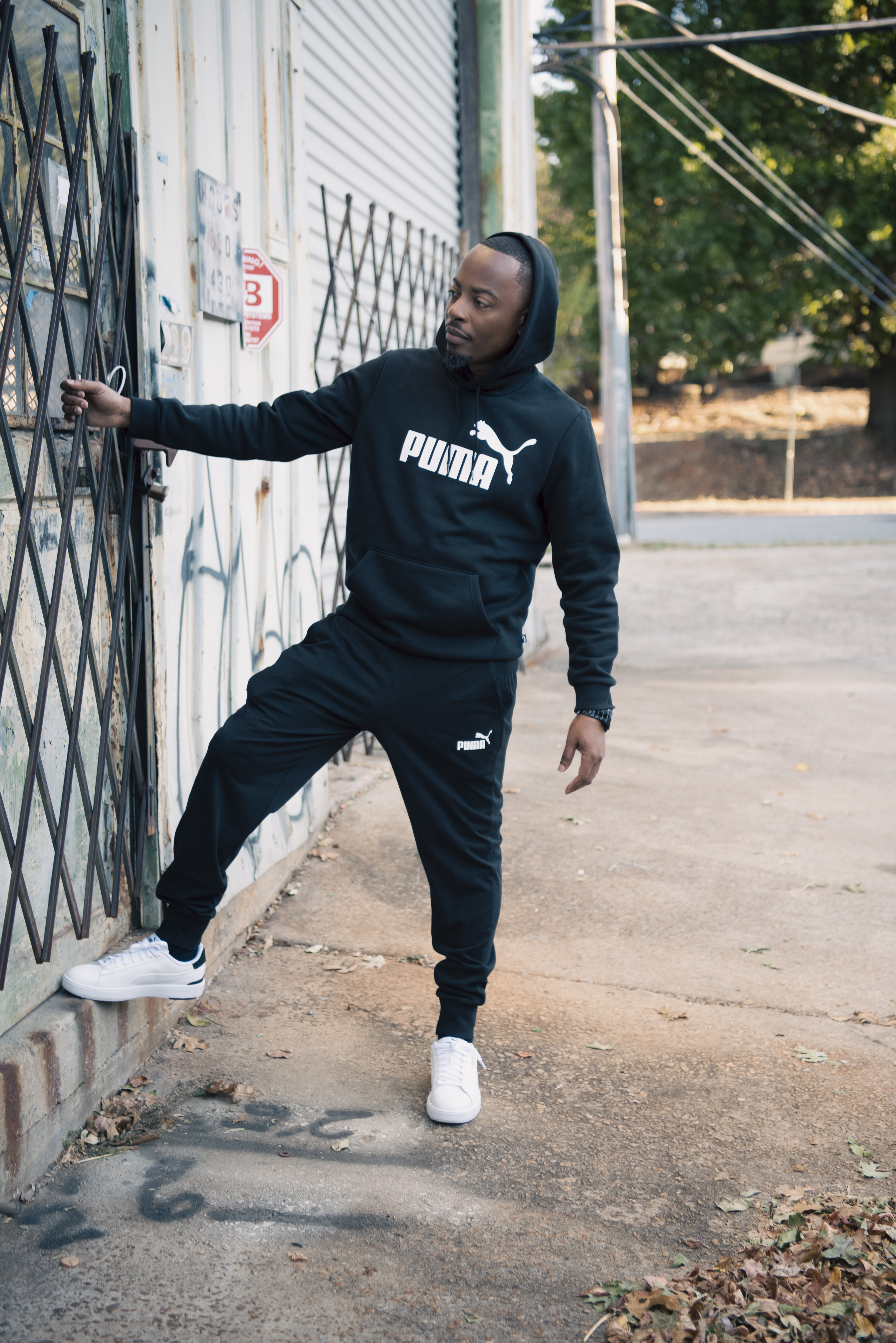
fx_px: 1865
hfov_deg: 27.0
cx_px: 448
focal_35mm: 50
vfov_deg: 39.6
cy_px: 672
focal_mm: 50
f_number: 2.8
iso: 400
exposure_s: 1/400
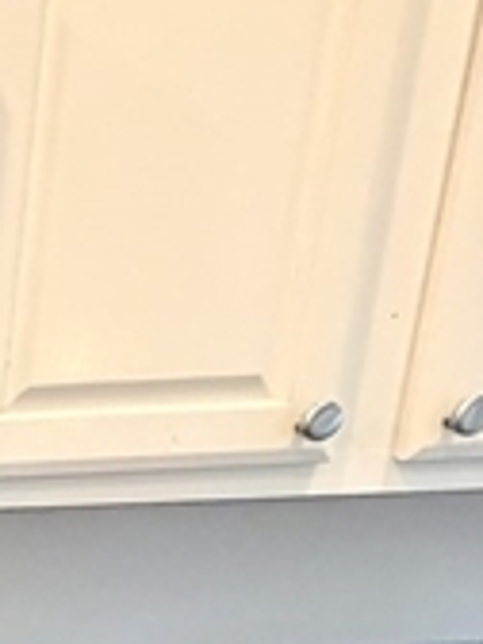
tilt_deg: -17.3
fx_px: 1191
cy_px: 928
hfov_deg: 15.4
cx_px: -613
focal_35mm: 64
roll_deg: +3.9
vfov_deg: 24.5
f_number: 2.2
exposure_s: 1/60
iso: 500
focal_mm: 2.22
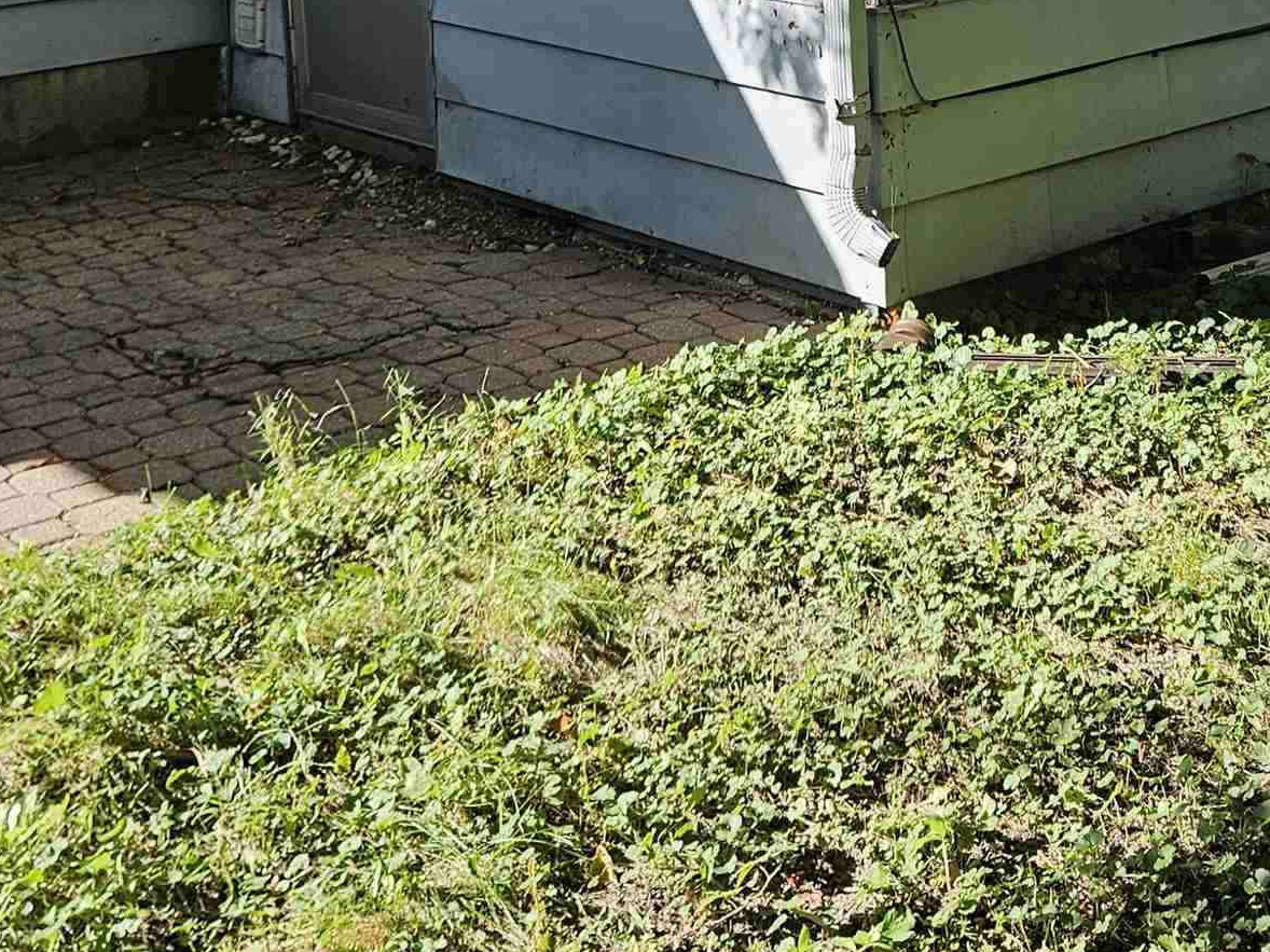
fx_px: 2201
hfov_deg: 31.9
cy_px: -107
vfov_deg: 22.9
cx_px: 856
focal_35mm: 60
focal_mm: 5.4
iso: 25
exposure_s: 1/591
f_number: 1.8
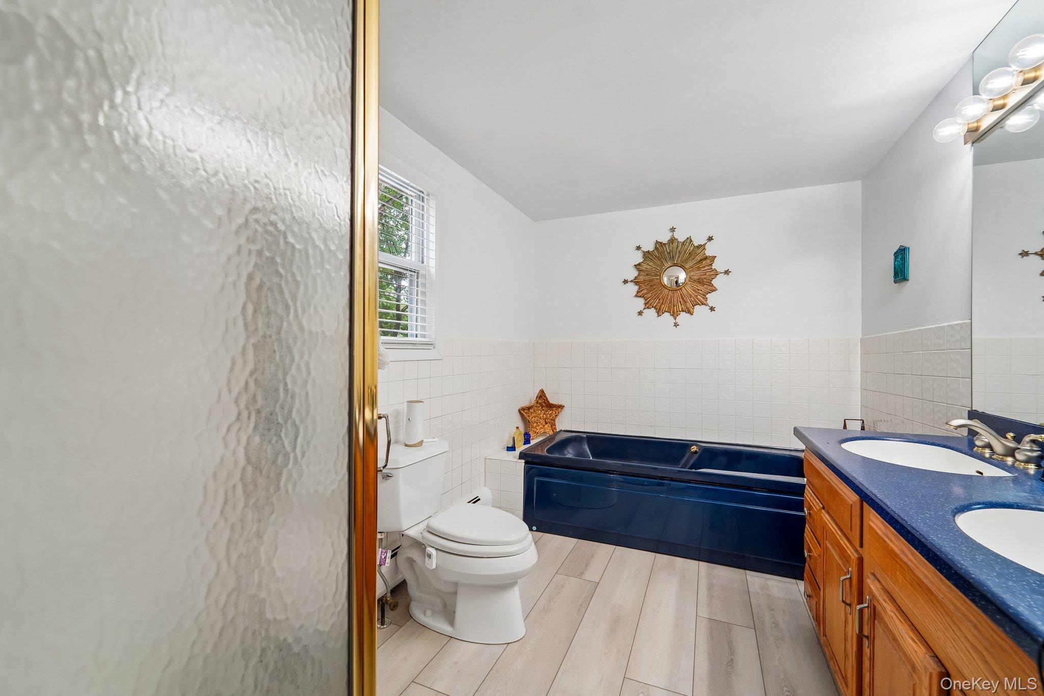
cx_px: 522
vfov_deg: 81.2
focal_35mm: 14
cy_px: 348
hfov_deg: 104.3
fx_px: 406
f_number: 8
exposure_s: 1/10
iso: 400
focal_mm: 14
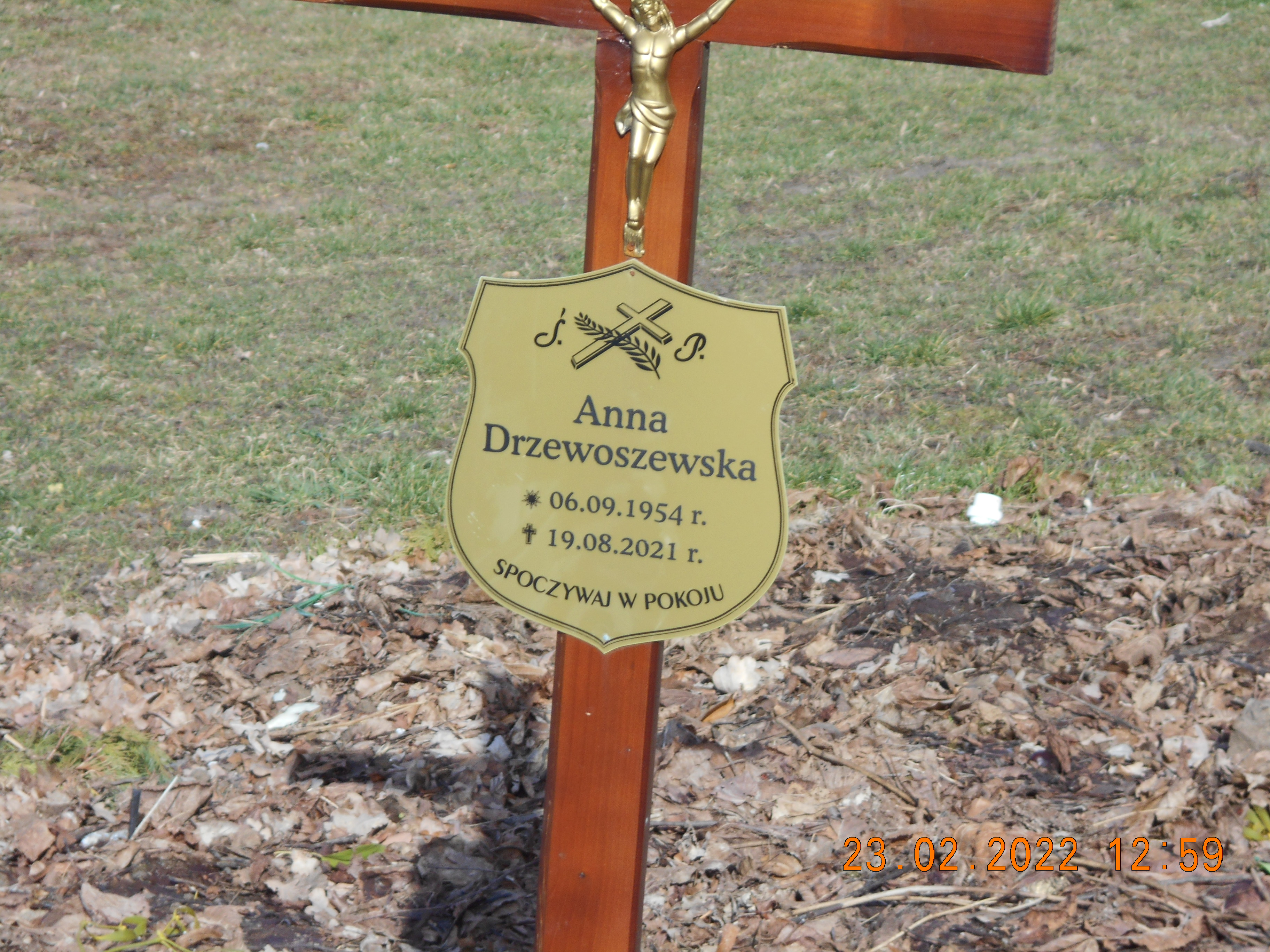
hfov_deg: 15.2
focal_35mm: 130
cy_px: 476
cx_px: 635
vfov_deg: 11.4
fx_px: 4769
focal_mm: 23
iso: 80
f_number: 6.5
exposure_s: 1/200
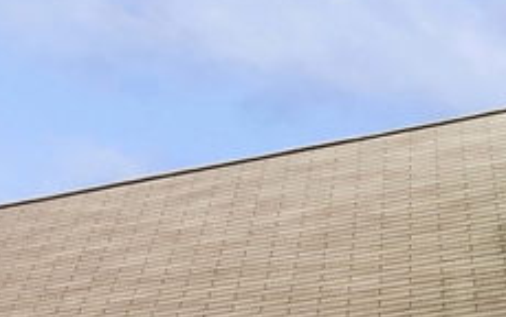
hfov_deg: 11.6
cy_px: 894
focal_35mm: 129
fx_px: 1780
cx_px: -876
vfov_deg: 8.7
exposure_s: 1/60
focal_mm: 12
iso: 200
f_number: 8
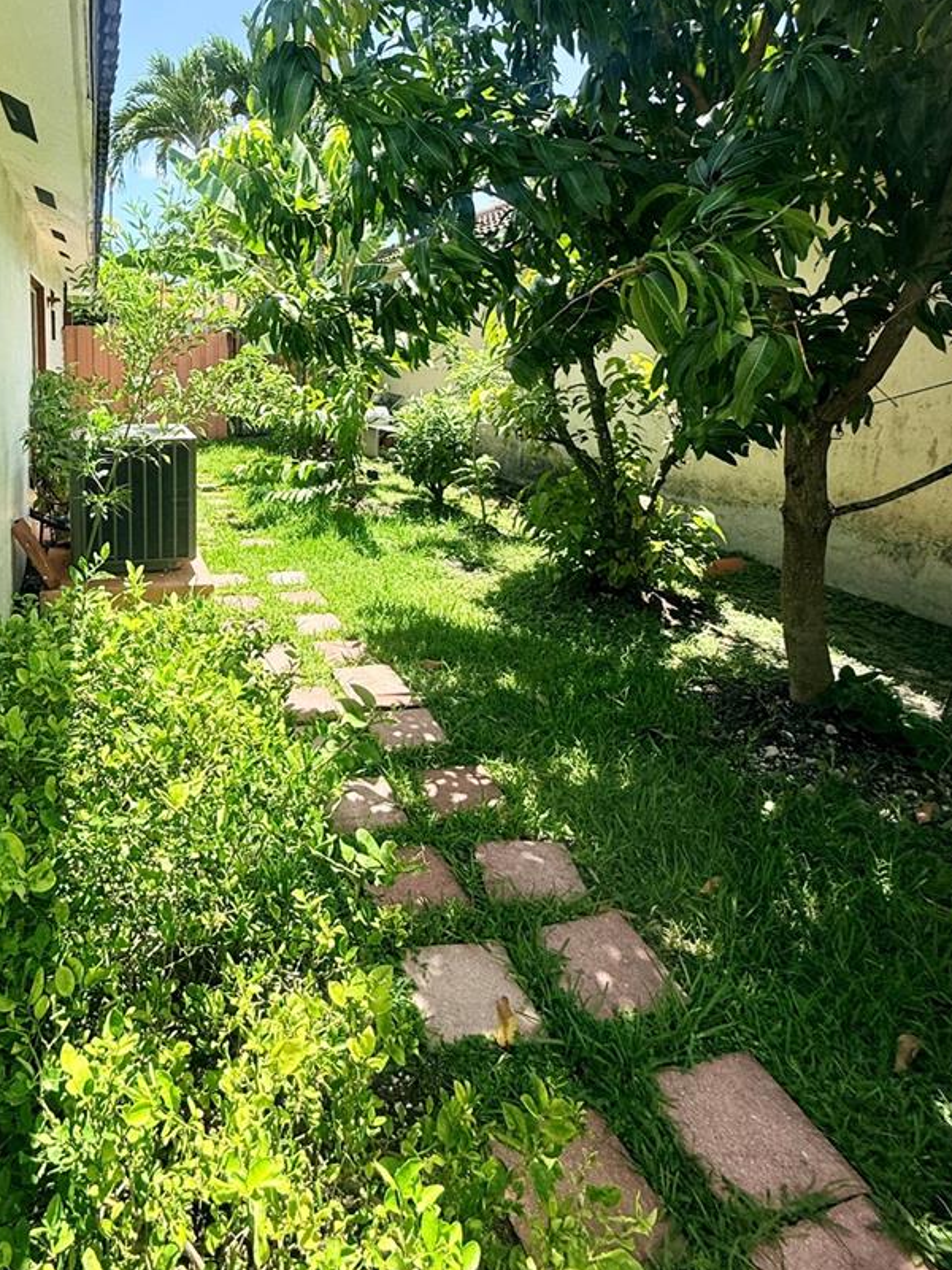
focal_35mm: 21
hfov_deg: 60.1
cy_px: 427
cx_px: 243
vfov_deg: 76.6
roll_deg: -0.3
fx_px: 770
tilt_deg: -5.1
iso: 50
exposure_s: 1/701
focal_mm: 2.22
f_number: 2.2
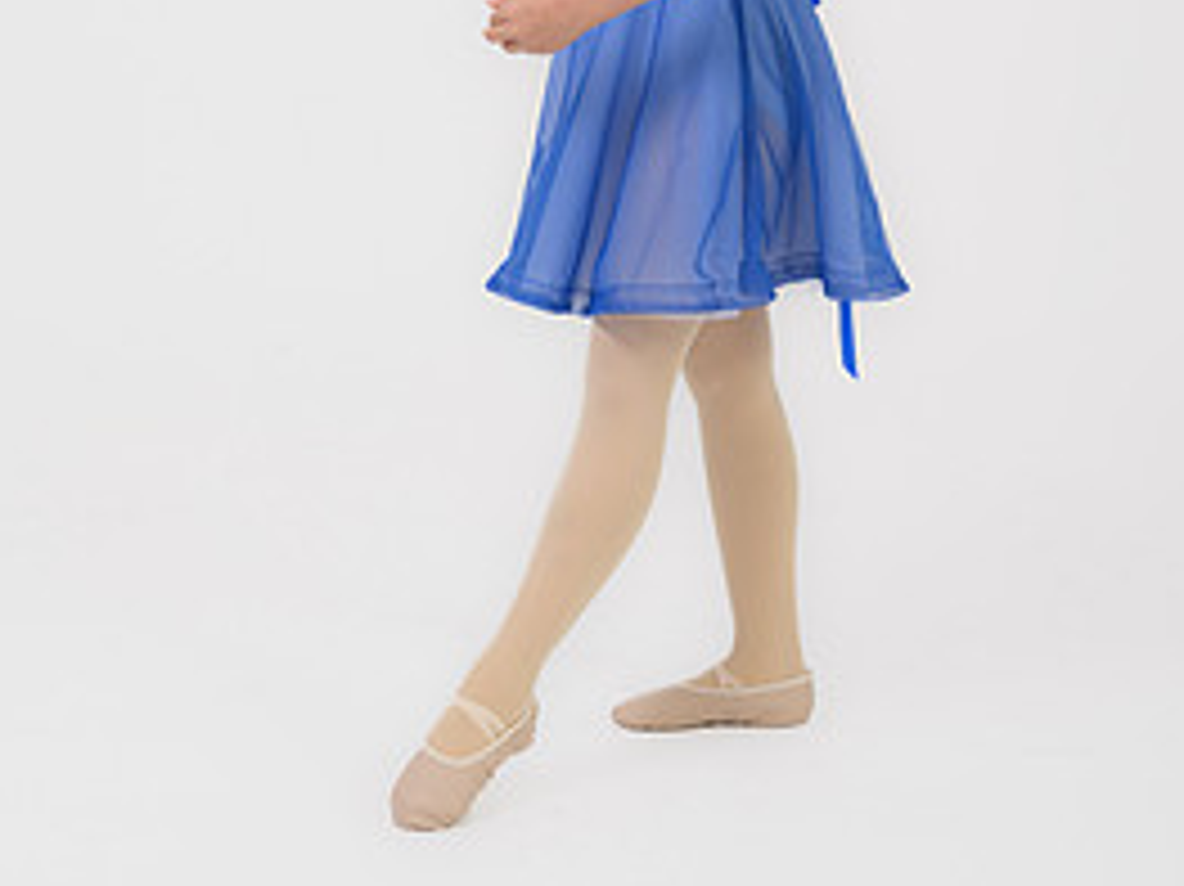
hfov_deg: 19.3
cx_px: 653
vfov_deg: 14.3
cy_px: -9
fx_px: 3487
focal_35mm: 102
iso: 100
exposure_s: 1/200
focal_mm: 62
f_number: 7.1
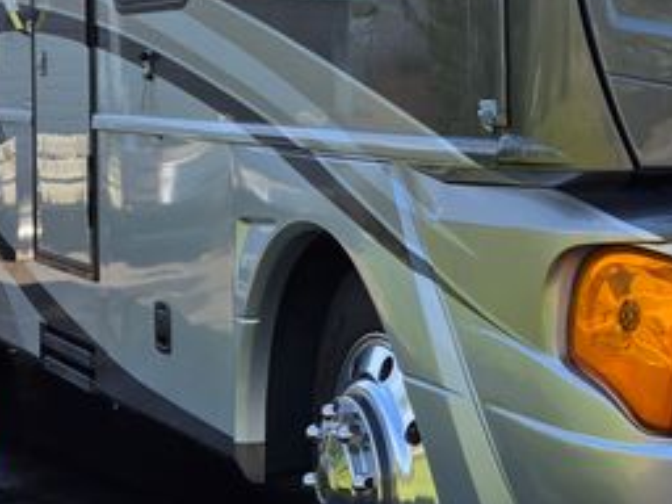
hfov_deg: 20.2
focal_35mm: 92
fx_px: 1786
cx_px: 772
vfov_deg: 15.9
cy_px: 94
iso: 25
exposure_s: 1/1099
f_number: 1.8
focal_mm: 5.4
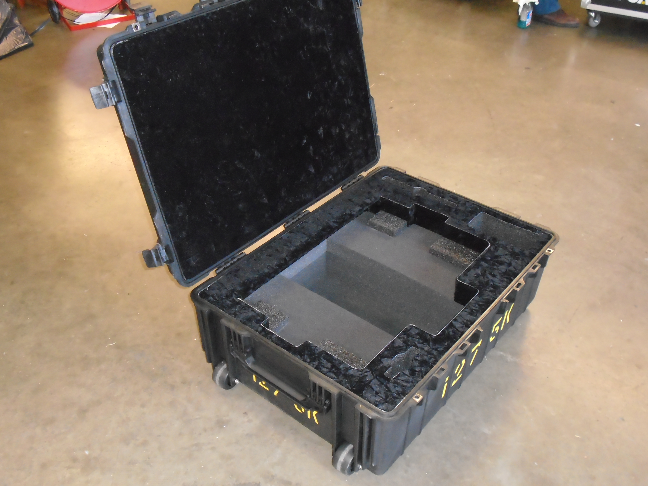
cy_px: 243
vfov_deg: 39.7
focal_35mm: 36
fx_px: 674
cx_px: 324
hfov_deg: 51.4
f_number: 3.8
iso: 800
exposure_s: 1/40
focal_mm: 6.4
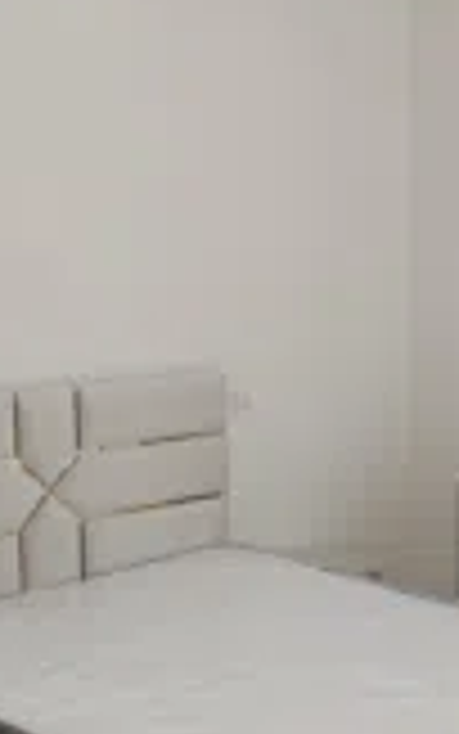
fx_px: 1200
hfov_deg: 21.7
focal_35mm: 60
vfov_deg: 33.9
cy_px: 428
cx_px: 230
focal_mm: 5.06
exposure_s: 1/100
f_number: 1.8
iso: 200
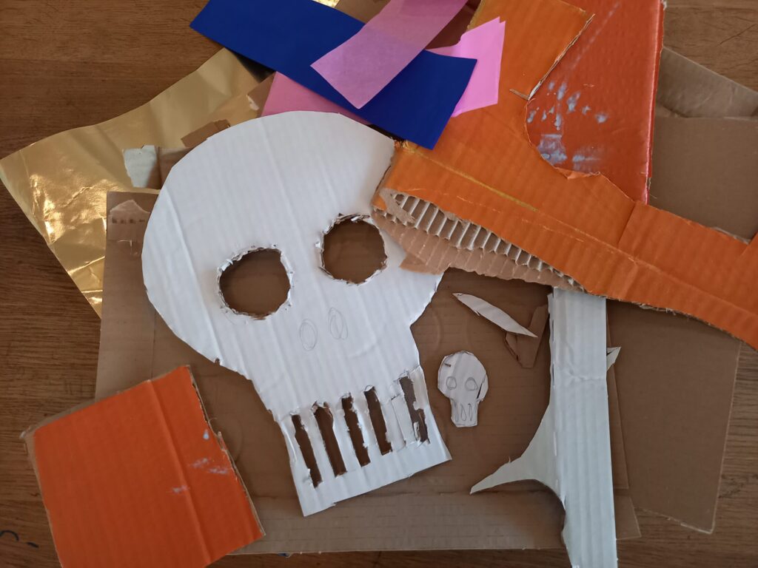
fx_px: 547
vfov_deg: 54.9
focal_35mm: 25
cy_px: 284
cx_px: 379
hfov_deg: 69.4
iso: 400
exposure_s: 1/60
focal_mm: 4.65
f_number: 1.8
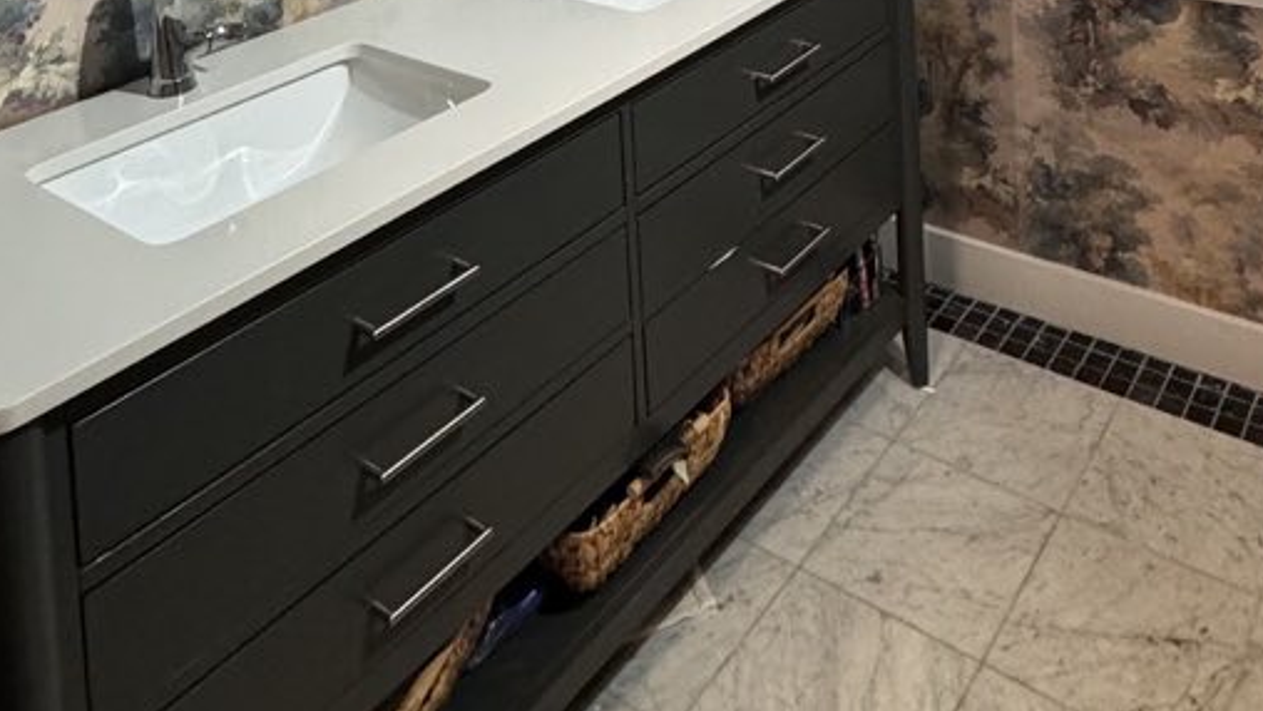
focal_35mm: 36
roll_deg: +2.7
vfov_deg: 24.7
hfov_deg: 54.7
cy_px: -375
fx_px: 1206
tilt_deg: -2.2
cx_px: 786
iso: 320
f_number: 2.2
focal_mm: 2.22
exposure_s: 1/60
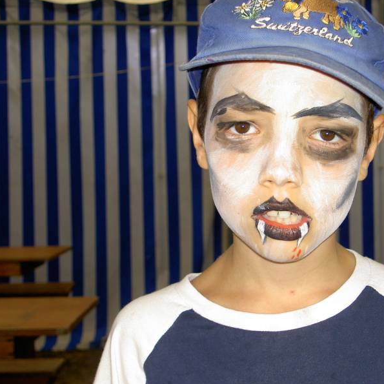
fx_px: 1029
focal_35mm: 82
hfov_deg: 21.1
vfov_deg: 21.1
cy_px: 192
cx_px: 256
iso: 100
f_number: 3.7
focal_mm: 14.2
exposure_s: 1/80
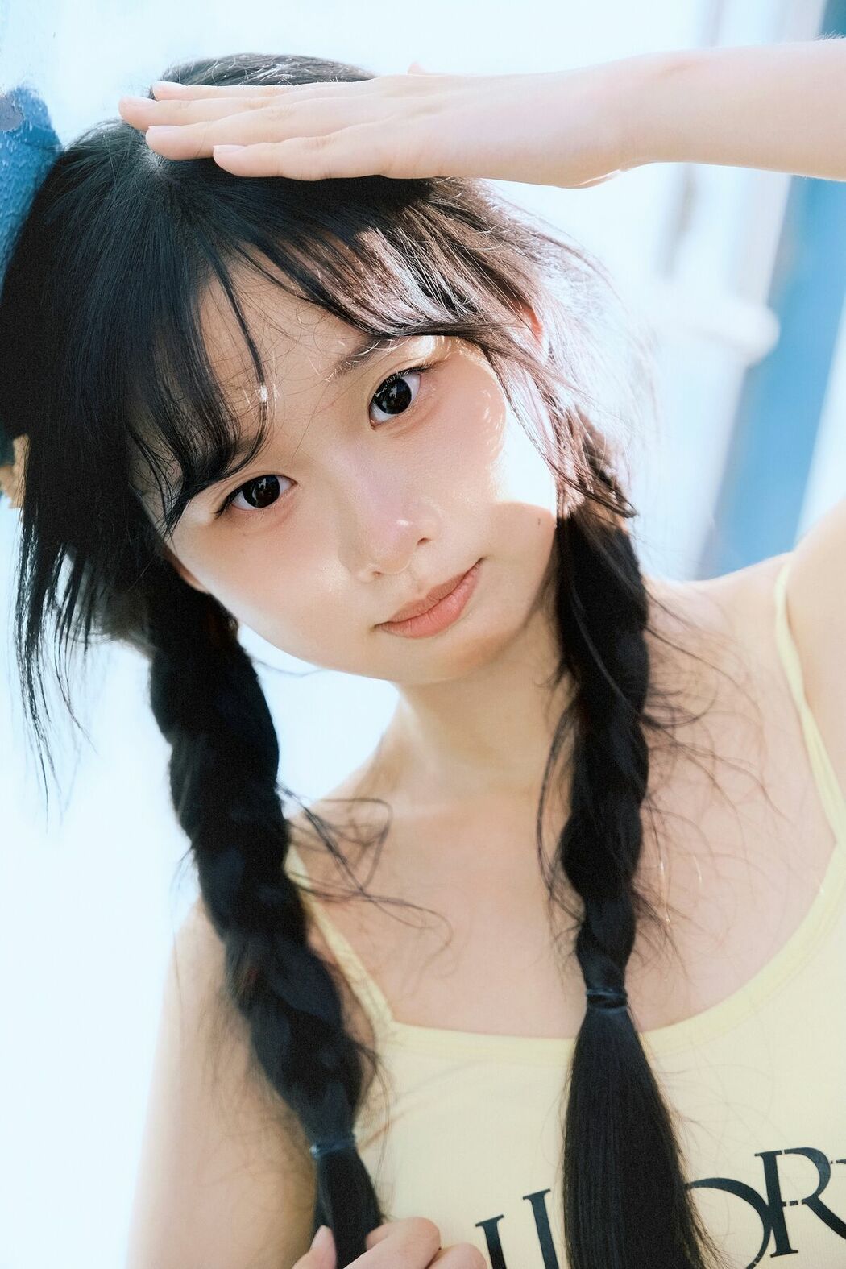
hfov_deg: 16.5
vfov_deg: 24.5
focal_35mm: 83
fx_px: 2926
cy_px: 634
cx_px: 423
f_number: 2.8
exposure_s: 1/500
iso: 320
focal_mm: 55
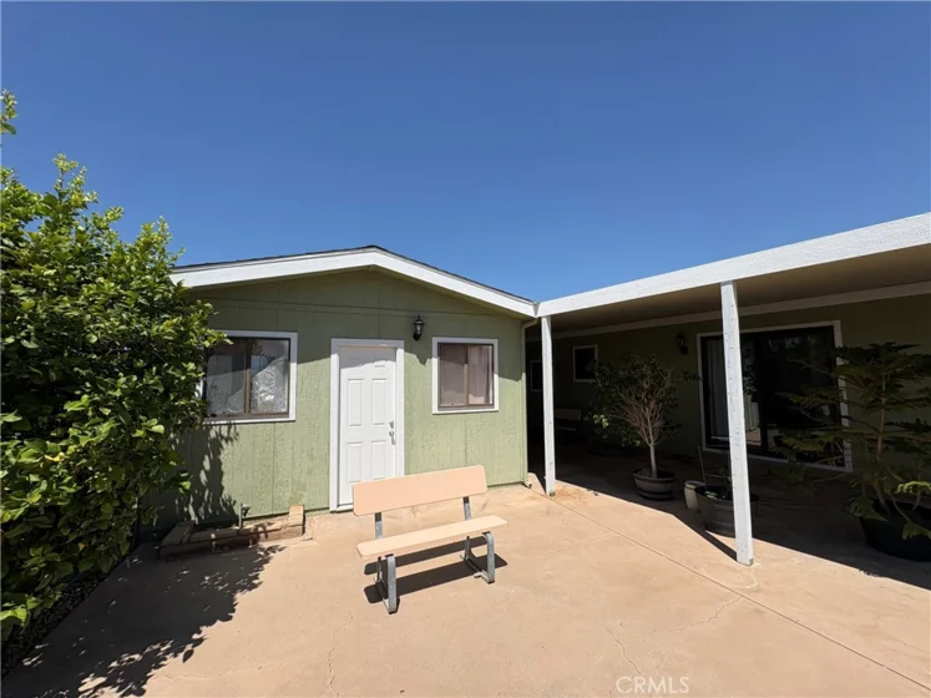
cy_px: 349
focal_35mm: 14
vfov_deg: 85.7
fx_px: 376
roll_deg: +0.8
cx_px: 466
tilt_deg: +5.2
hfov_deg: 102.1
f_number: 2.2
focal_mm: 2.22
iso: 50
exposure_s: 1/3106
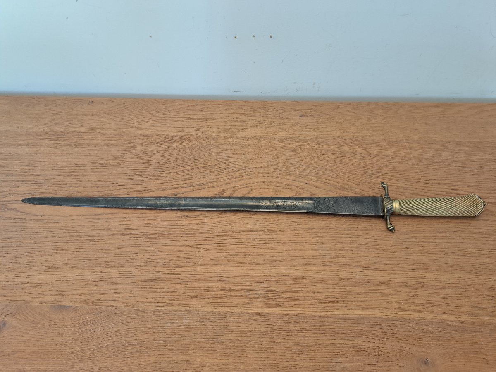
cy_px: 186
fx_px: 344
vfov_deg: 56.8
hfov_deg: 71.6
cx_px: 248
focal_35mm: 24
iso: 160
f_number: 1.8
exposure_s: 1/50
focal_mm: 5.23
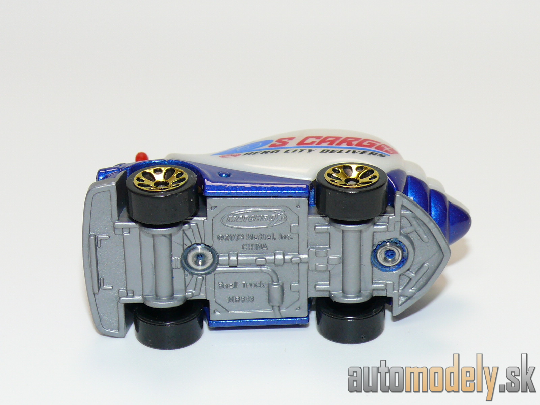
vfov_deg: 14.1
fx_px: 1638
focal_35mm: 105
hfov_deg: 18.7
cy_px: 202
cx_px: 270
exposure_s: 1/30
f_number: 4
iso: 100
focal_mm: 13.7
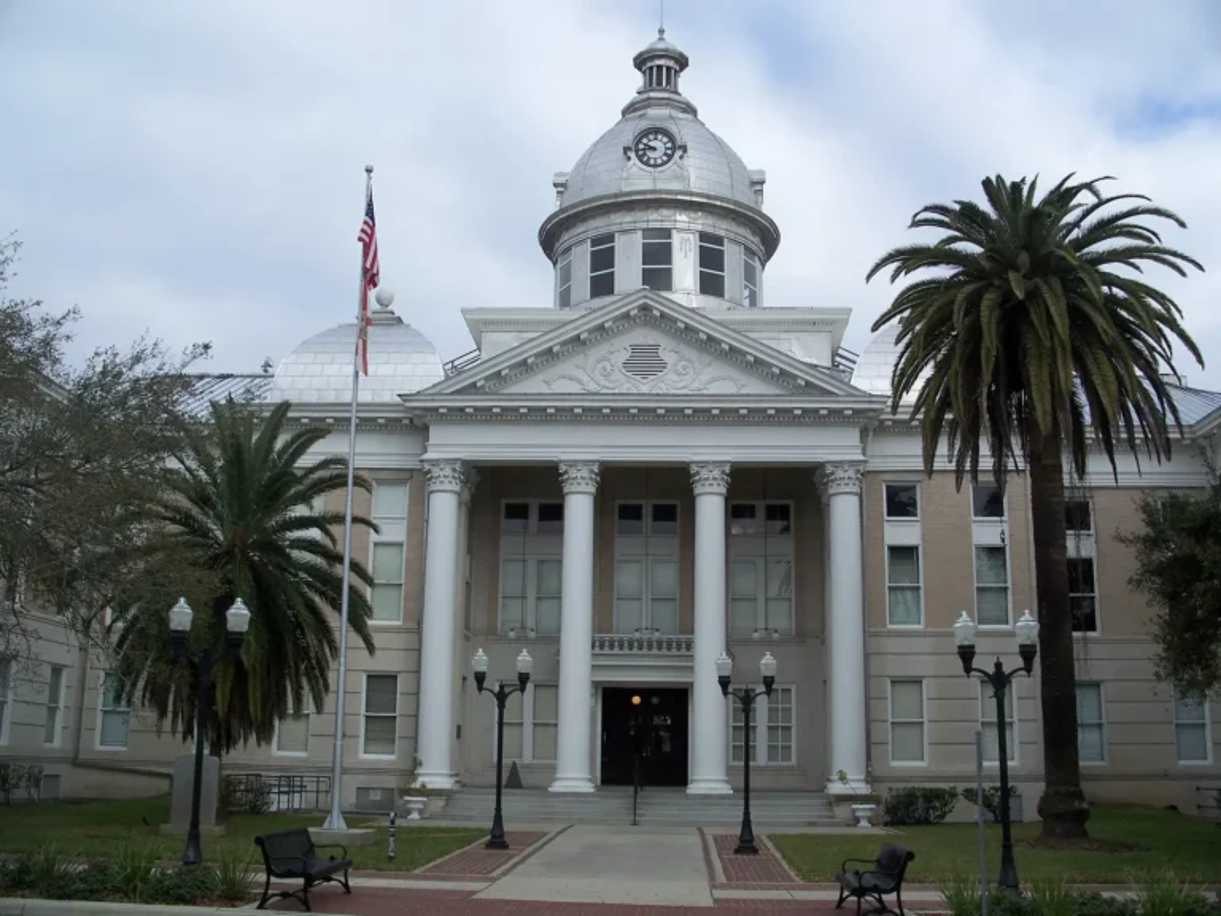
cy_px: 458
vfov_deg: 38.7
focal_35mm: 37
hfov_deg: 50.1
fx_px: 1305
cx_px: 610
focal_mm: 7.8
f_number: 4
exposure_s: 1/500
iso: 64
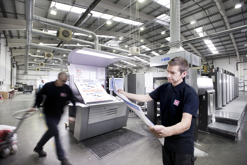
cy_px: 82
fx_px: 117
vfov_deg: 70.5
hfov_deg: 93.3
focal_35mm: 17
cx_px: 124
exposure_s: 1/13
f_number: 2.8
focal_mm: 17
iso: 100
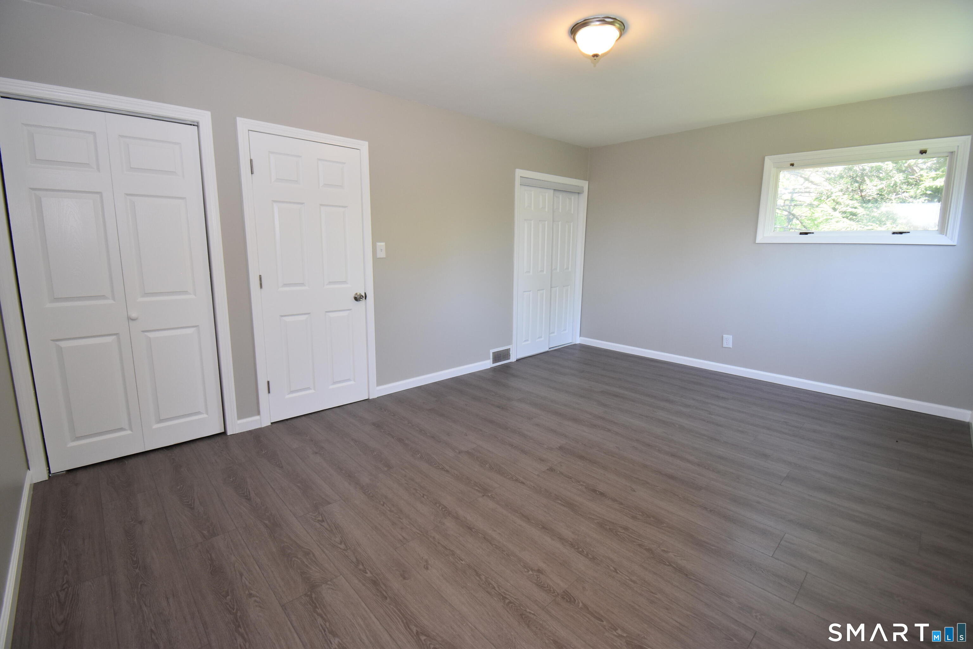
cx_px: 486
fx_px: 405
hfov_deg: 100.4
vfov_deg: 77.3
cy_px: 324
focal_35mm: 15
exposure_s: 1/60
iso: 500
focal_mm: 10
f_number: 4.5
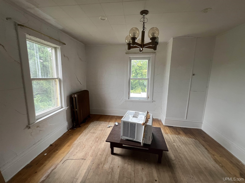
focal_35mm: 13
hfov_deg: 106.2
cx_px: 122
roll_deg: -1.6
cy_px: 92
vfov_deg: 89.9
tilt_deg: -7.1
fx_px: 92
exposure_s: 1/99
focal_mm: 1.57
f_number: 1.8
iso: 200
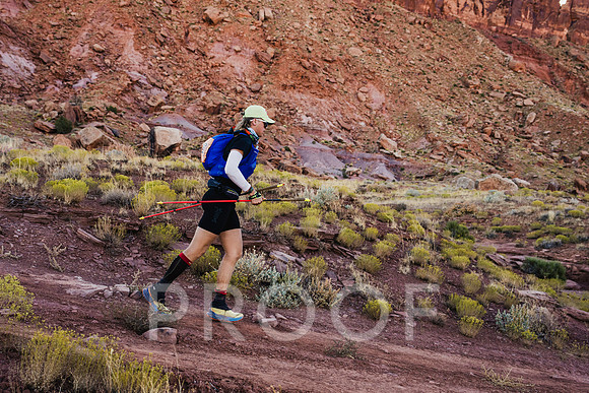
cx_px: 277
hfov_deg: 48.7
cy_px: 195
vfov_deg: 33.6
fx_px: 650
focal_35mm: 40
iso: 400
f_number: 4.5
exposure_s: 1/640
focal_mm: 36
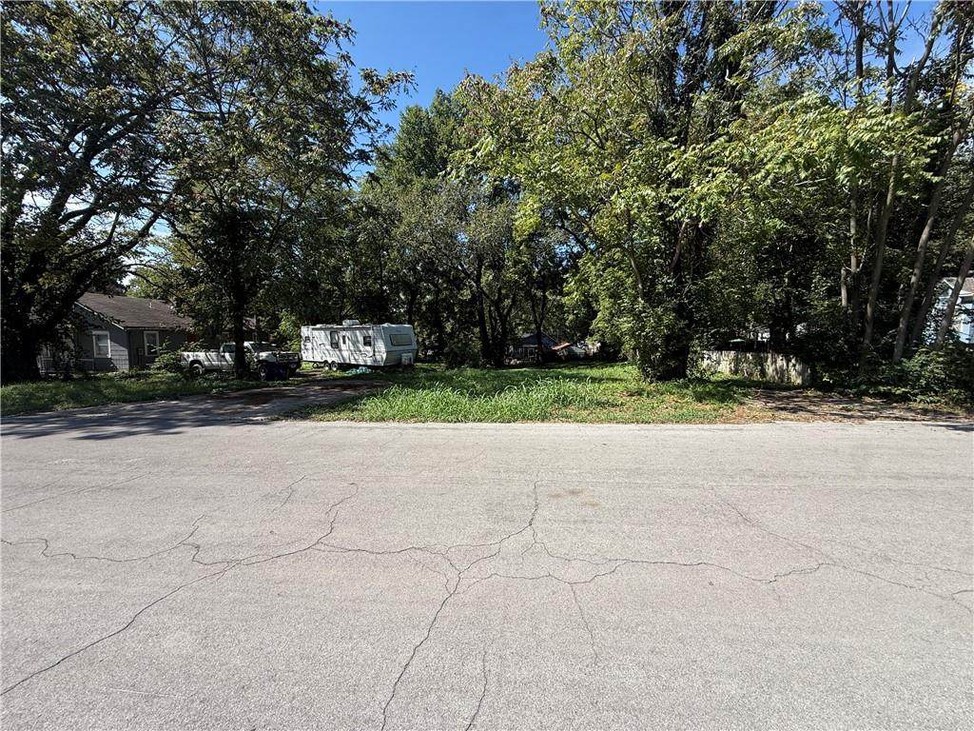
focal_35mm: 14
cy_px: 366
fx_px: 394
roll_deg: -1.3
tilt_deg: -4.2
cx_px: 487
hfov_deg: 102.1
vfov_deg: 85.7
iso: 50
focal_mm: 2.22
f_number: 2.2
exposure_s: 1/1068
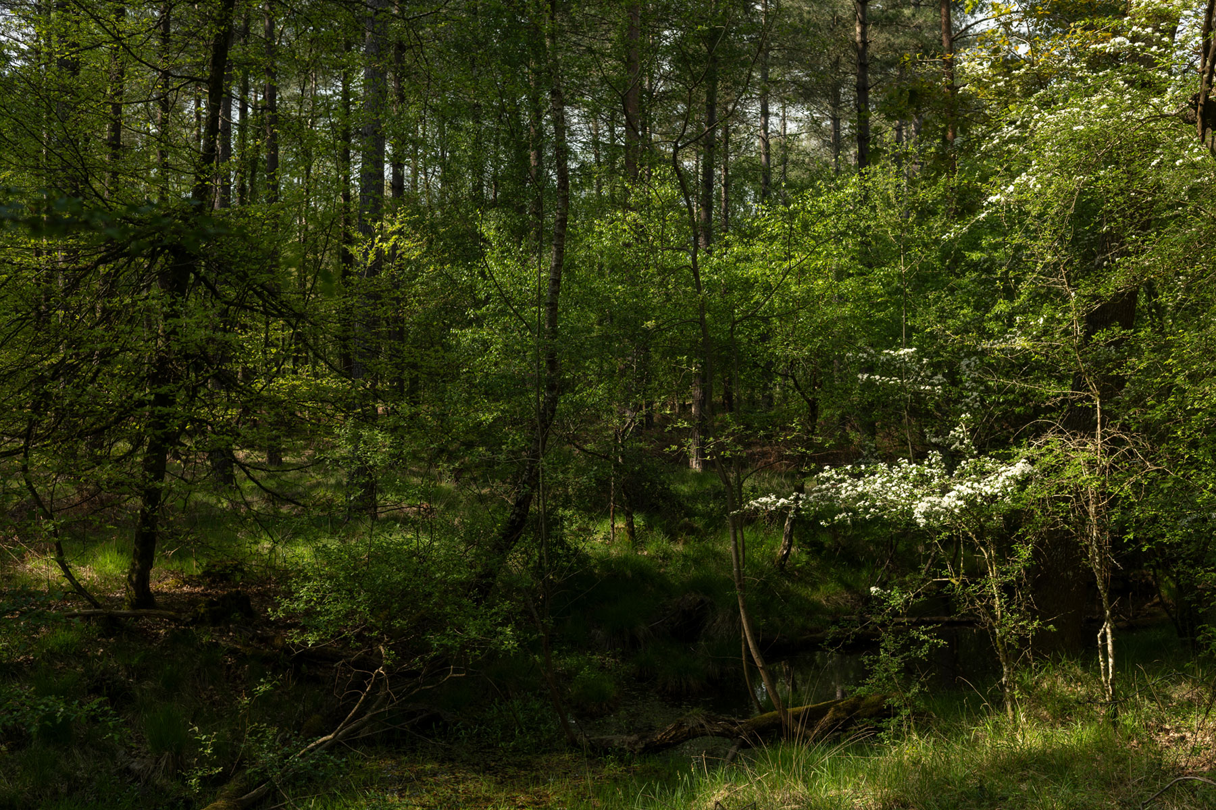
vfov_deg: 37.9
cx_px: 608
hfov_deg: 54.4
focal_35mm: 35
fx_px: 1182
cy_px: 405
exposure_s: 1/200
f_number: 5.6
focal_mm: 35
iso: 100
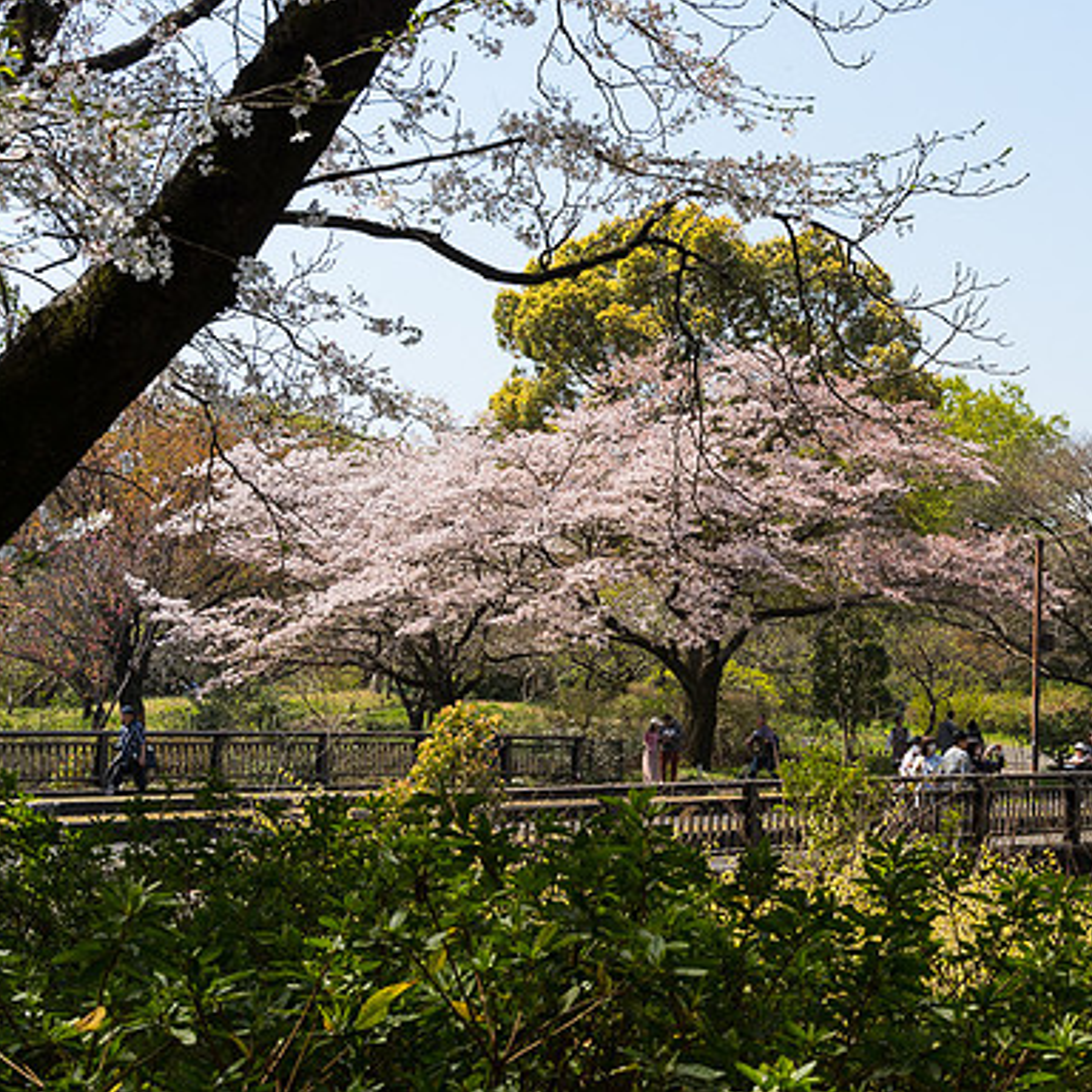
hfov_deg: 25.1
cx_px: 808
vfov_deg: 25.4
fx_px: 2427
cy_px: 545
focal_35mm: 68
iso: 400
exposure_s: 1/160
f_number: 16
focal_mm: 53
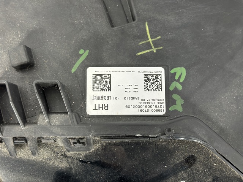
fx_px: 337
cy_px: 91
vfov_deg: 30.2
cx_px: 122
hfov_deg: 39.7
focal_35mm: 48
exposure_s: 1/50
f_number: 1.78
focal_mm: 6.86
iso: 400
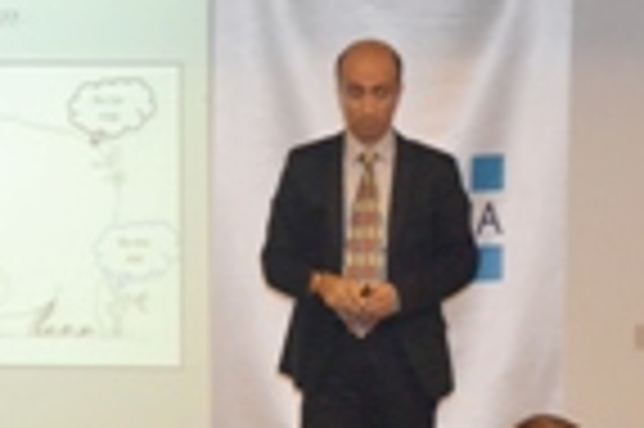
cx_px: -68
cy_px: 426
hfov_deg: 9.8
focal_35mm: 207
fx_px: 3699
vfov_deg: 6.6
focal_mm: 44
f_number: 5.3
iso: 3200
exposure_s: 1/60
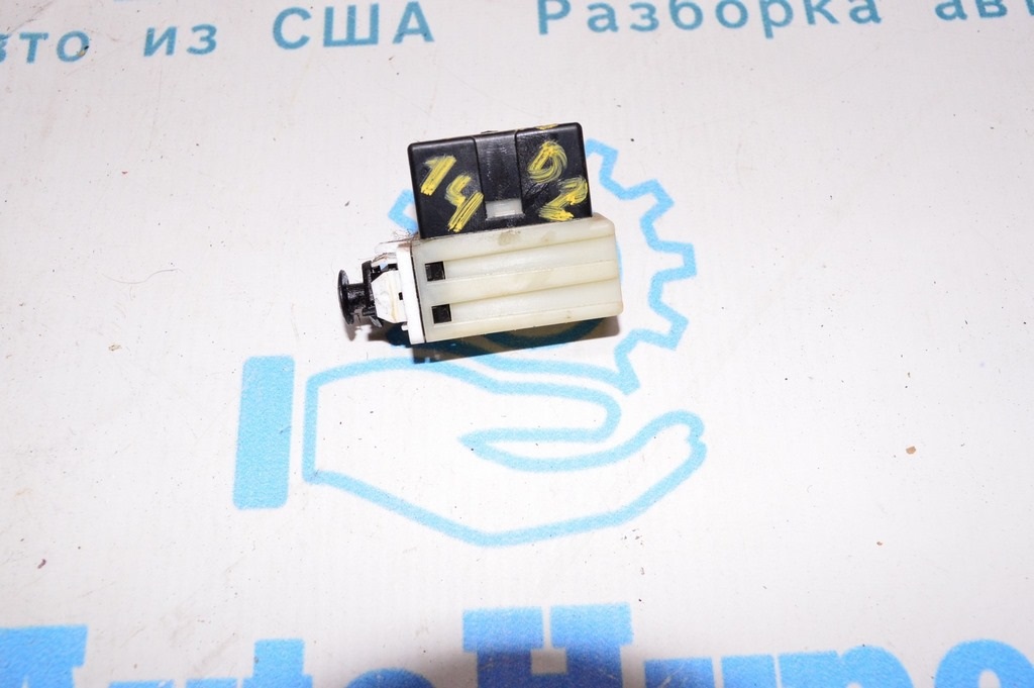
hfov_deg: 57.3
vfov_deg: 39.9
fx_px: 947
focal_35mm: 33
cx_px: 517
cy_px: 344
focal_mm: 22
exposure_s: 1/160
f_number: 8
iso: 1600
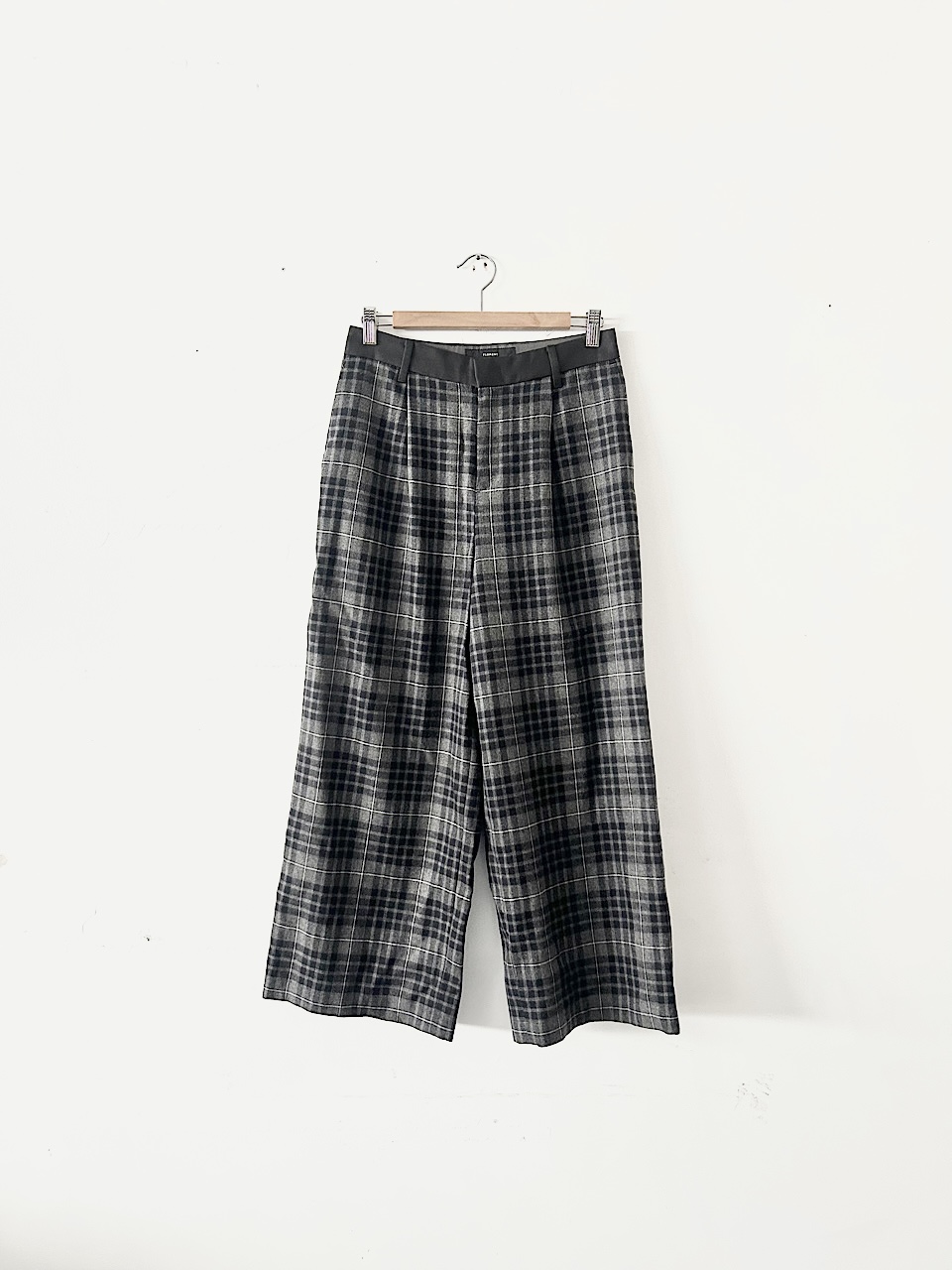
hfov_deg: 53.1
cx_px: 476
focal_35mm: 26
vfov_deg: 67.3
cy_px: 635
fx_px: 953
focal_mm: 5.7
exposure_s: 1/60
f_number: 1.5
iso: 250
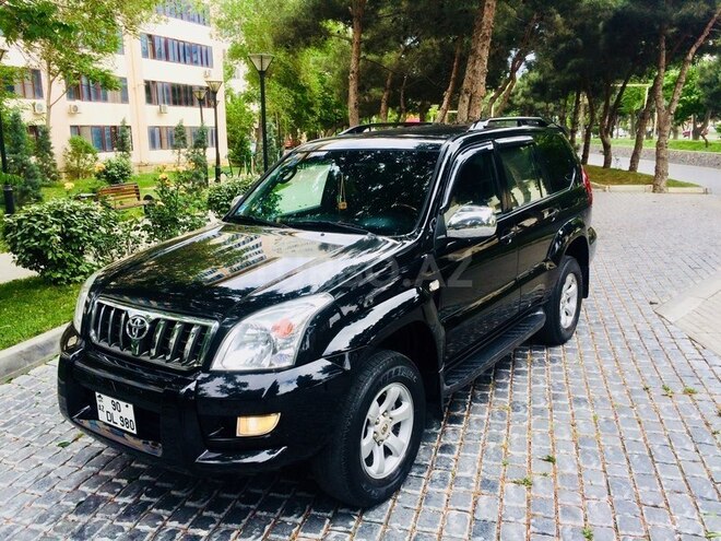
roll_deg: +1.3
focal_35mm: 29
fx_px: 604
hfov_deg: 61.7
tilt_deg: -12.4
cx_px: 360
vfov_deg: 48.2
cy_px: 270
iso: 32
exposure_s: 1/586
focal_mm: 4.15
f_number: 2.2
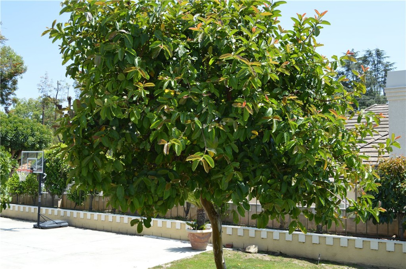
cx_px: 203
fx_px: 439
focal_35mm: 39
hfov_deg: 49.6
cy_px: 134
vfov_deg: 34.1
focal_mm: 26
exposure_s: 1/160
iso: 100
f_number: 6.3
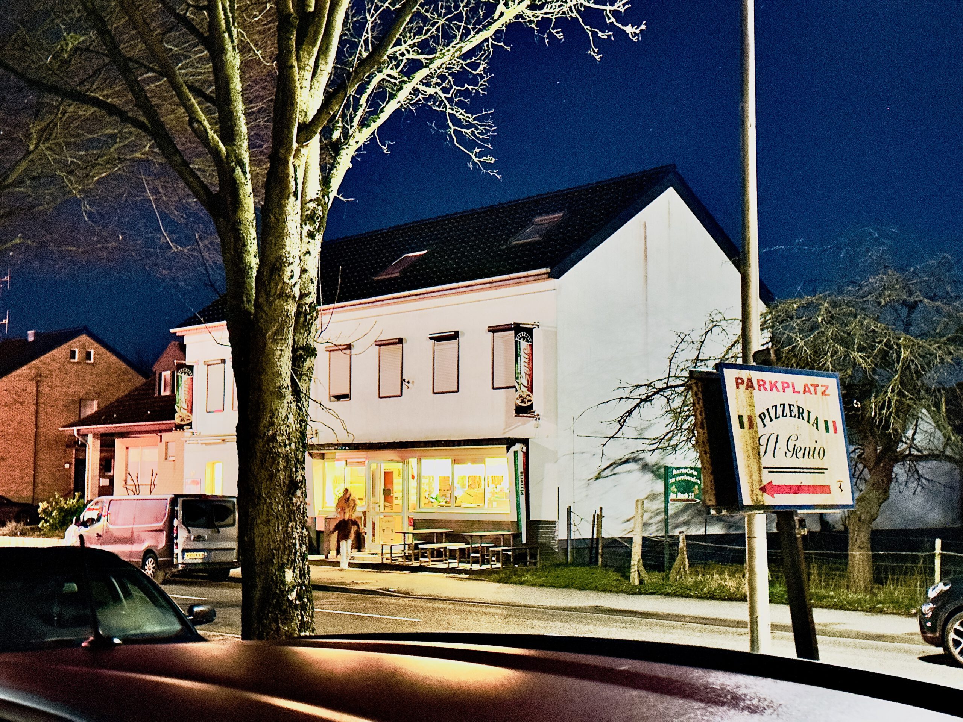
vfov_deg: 30.3
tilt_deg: +6.4
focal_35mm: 48
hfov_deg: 39.7
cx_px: 482
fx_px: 1335
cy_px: 361
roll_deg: -0.7
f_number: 1.78
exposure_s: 1/5
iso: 2000
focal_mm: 6.86
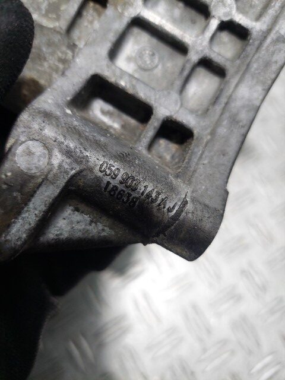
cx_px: 142
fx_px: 274
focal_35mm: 25
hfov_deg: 54.9
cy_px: 190
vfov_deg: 69.4
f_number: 1.8
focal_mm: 5.23
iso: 125
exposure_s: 1/100
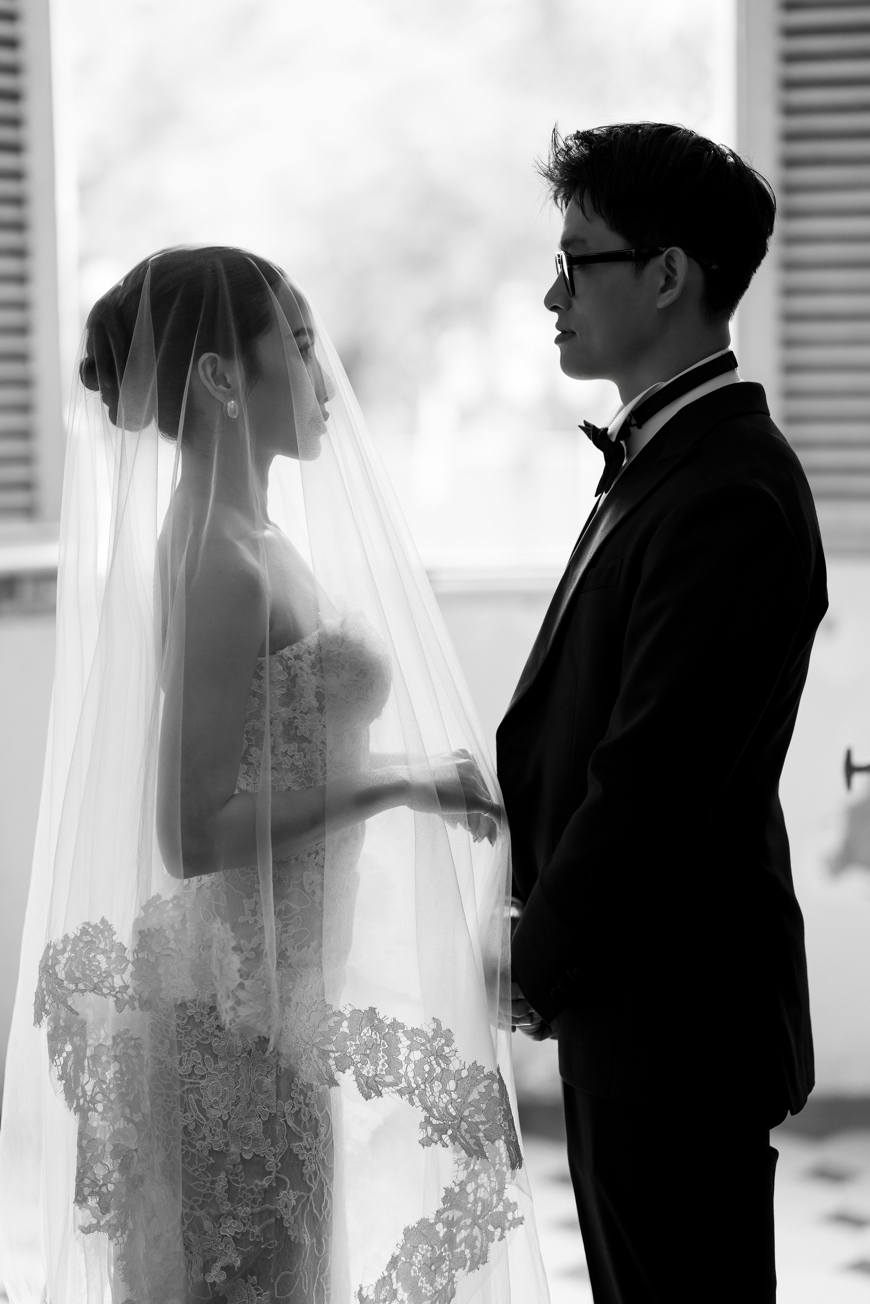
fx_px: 3081
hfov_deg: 16.1
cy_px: 652
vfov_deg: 23.9
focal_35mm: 85
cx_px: 435
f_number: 1.8
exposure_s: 1/250
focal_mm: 85
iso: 1000
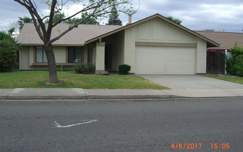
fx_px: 272
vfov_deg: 31.3
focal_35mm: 41
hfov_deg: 48.2
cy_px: 72
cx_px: 121
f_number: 2.8
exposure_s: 1/640
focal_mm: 7.9
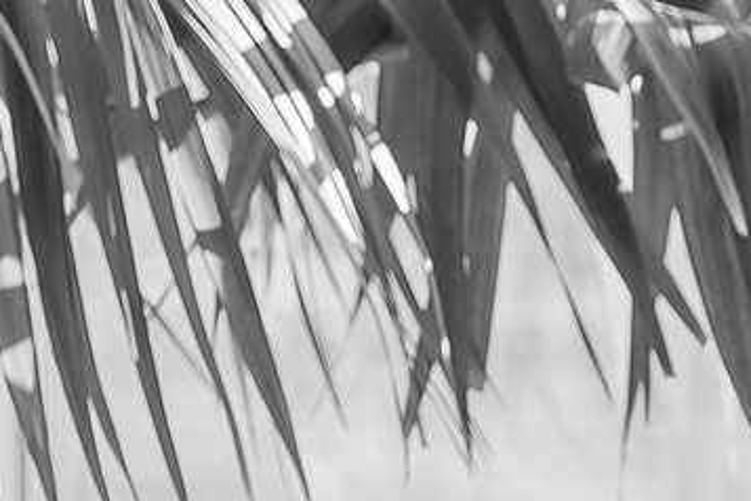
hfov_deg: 3.3
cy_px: 129
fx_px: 12724
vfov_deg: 2.3
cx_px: 1611
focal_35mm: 610
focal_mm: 85
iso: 200
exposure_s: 1/200
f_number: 4.5
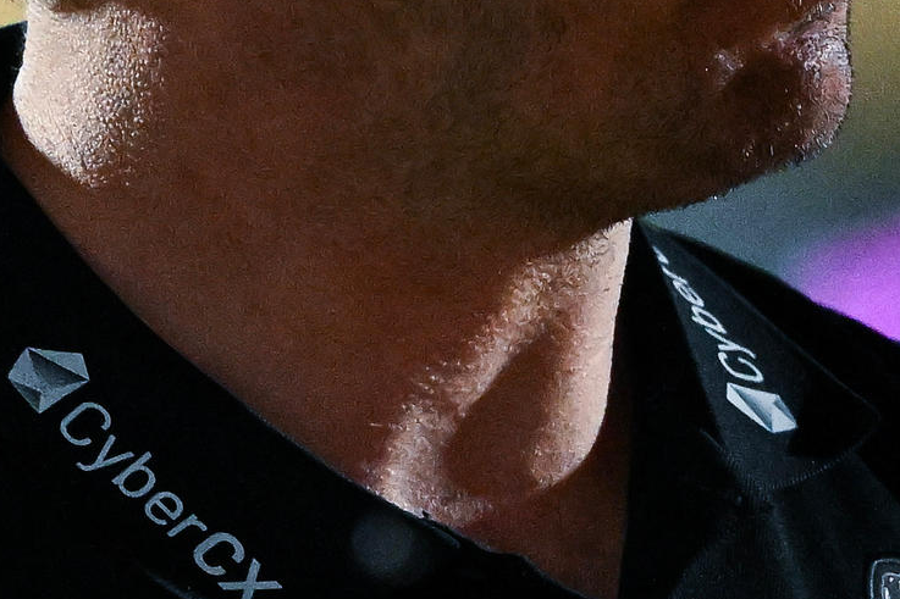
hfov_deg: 0.5
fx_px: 101796
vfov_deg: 0.3
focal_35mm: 4073
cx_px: 515
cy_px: 533
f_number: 4
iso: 6400
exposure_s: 1/1000
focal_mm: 600
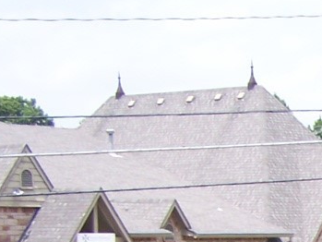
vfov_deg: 8.4
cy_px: 468
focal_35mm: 169
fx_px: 1573
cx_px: 660
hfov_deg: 10.6
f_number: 2.8
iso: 80
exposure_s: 1/800
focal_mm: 6.3
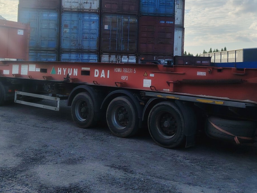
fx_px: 282
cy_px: 60
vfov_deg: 37.2
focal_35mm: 38
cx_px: 138
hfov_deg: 48.9
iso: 100
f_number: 1.75
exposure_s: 1/912
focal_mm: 5.25
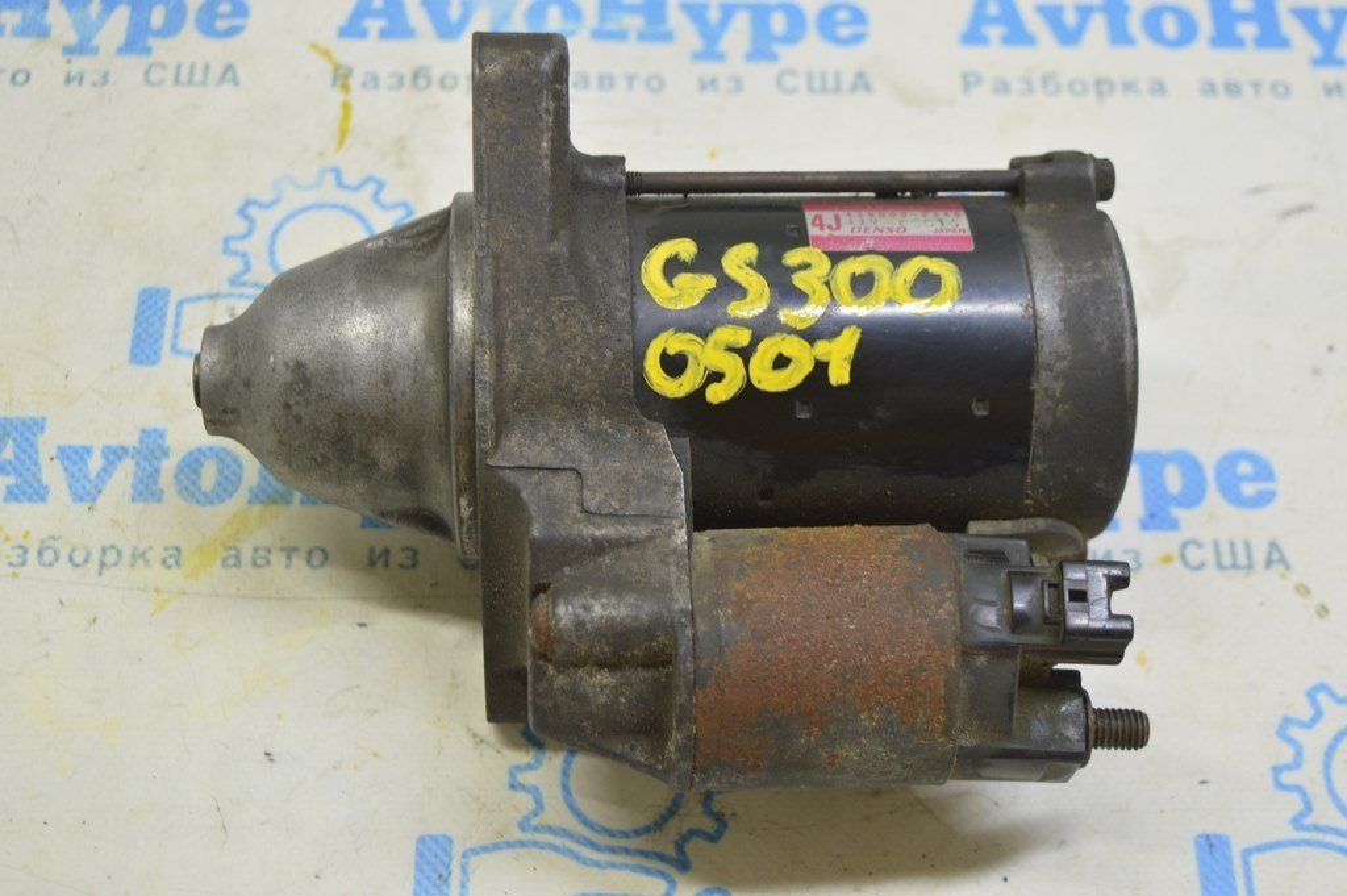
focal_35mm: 54
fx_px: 2019
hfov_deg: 36.9
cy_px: 448
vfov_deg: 25.0
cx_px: 674
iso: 400
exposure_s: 1/20
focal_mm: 36
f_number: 5.6
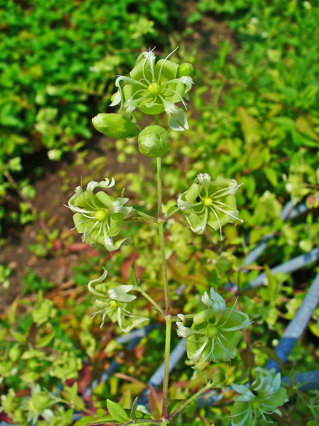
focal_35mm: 37
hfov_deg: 38.7
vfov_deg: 50.1
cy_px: 213
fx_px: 455
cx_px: 160
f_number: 5.6
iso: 64
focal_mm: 6.1
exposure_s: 1/640
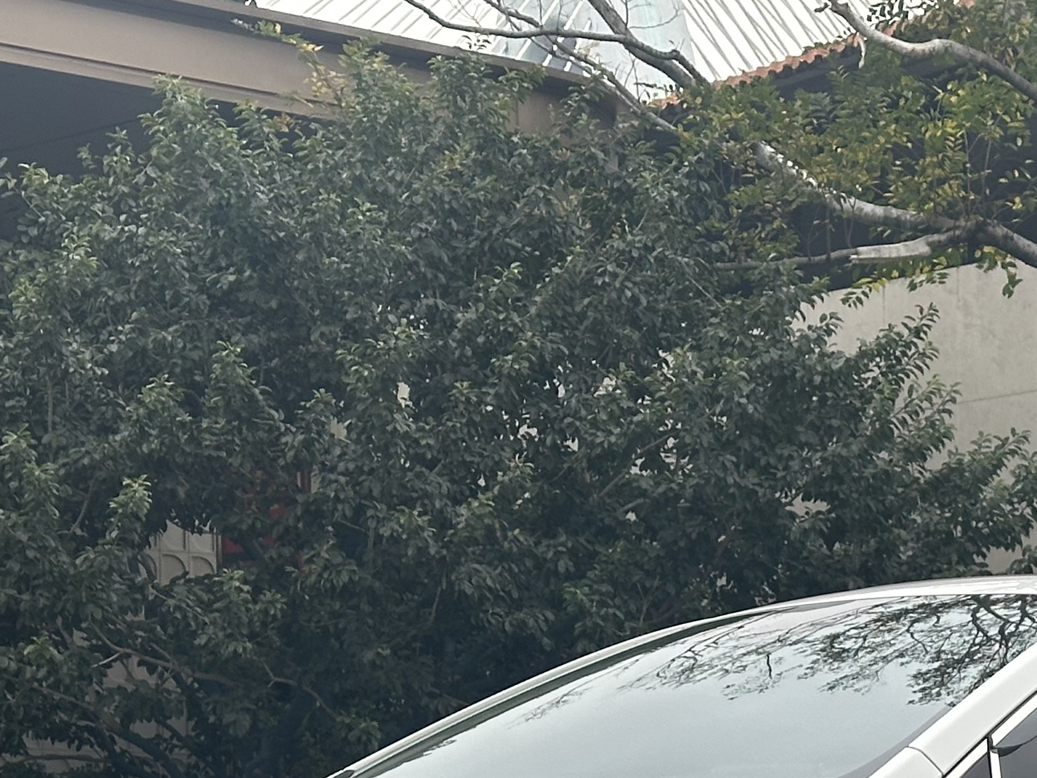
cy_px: 955
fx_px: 3715
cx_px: 880
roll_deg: +0.8
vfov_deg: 11.7
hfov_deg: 15.7
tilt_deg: -0.8
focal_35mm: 124
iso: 64
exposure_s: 1/463
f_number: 1.78
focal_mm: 6.86
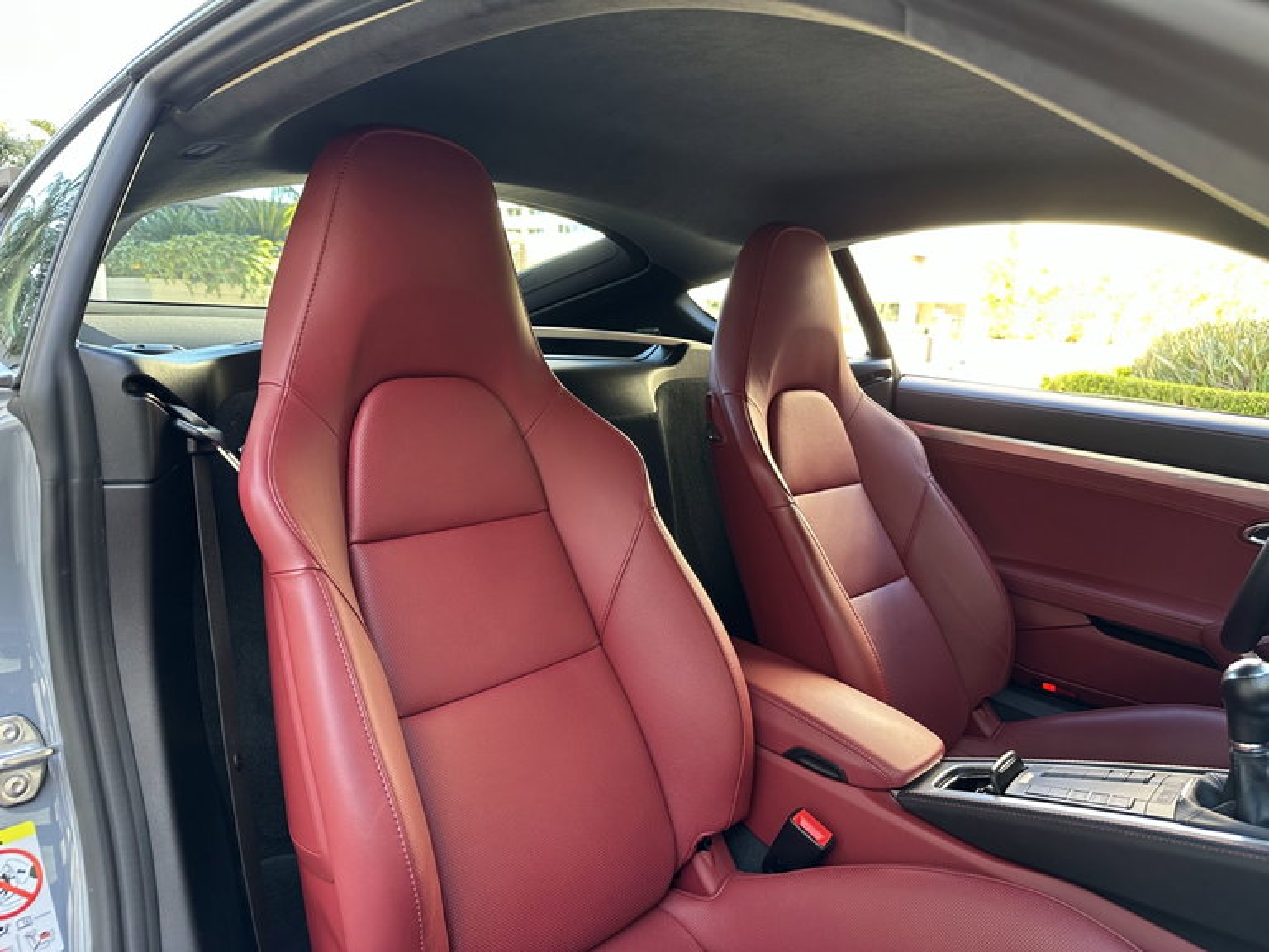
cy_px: 476
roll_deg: -2.5
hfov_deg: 71.6
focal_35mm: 24
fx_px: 880
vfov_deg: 56.8
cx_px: 634
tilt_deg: -10.5
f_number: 1.78
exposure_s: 1/121
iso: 160
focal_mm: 6.86
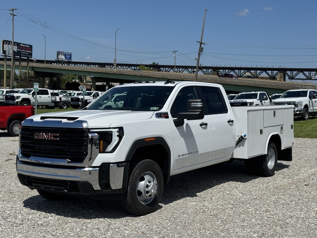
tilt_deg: -2.1
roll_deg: -3.9
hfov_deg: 39.7
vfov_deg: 30.3
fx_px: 440
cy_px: 119
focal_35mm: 48
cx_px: 158
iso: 64
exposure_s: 1/9009
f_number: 1.78
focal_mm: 6.76
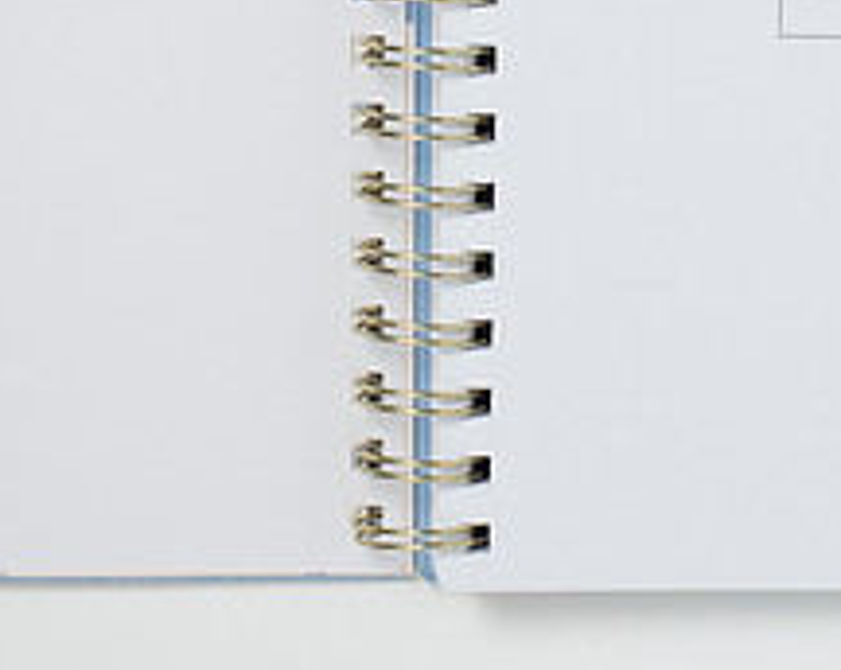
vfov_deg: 9.0
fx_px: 4199
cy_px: -48
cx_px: 395
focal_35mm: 169
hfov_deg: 11.4
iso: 200
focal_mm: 50
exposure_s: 1/200
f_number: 9
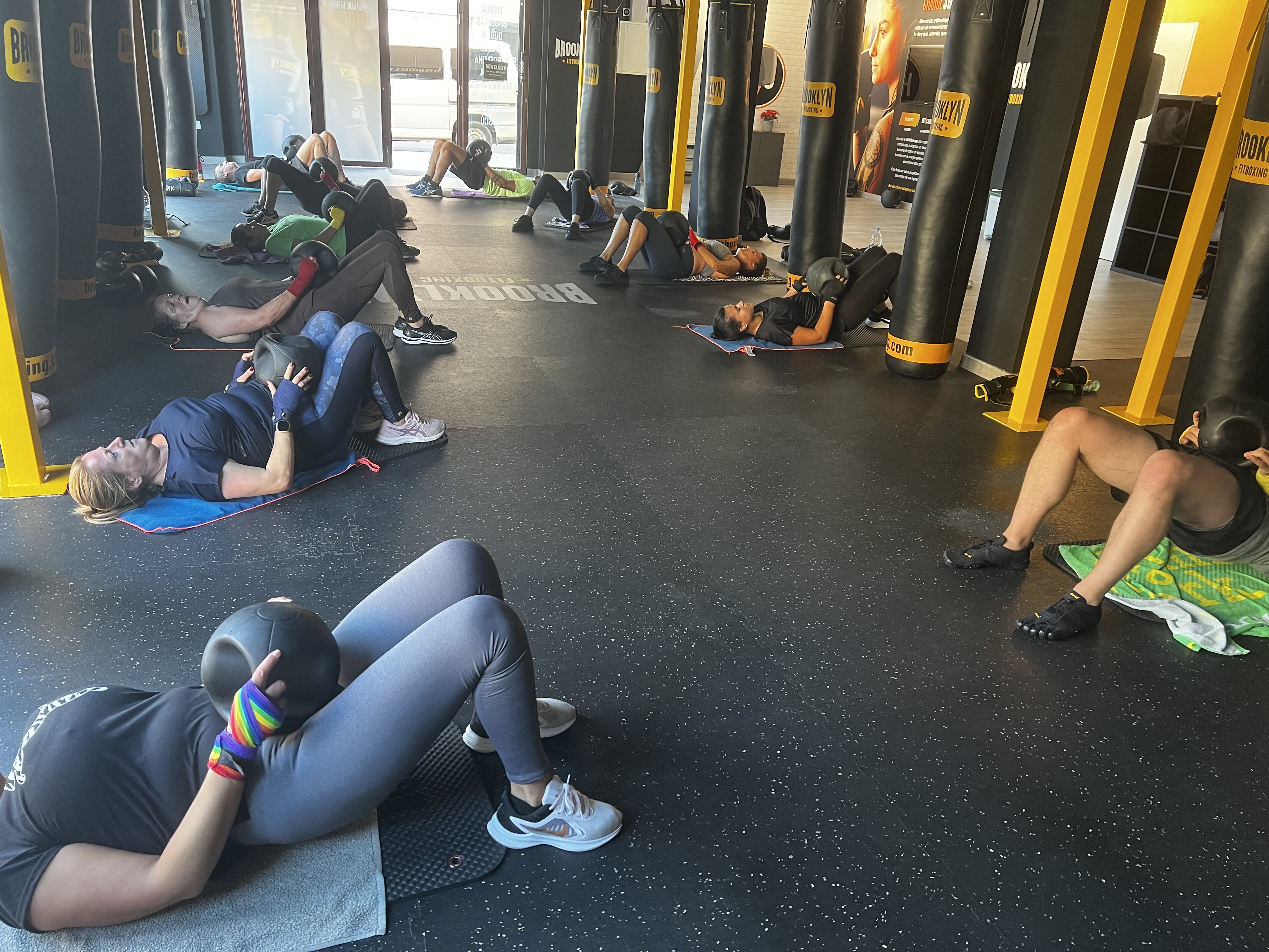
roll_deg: -4.0
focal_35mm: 26
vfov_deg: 53.1
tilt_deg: -23.8
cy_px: 476
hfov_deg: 67.3
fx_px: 953
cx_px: 634
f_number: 1.5
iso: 200
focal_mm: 5.7
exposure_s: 1/50
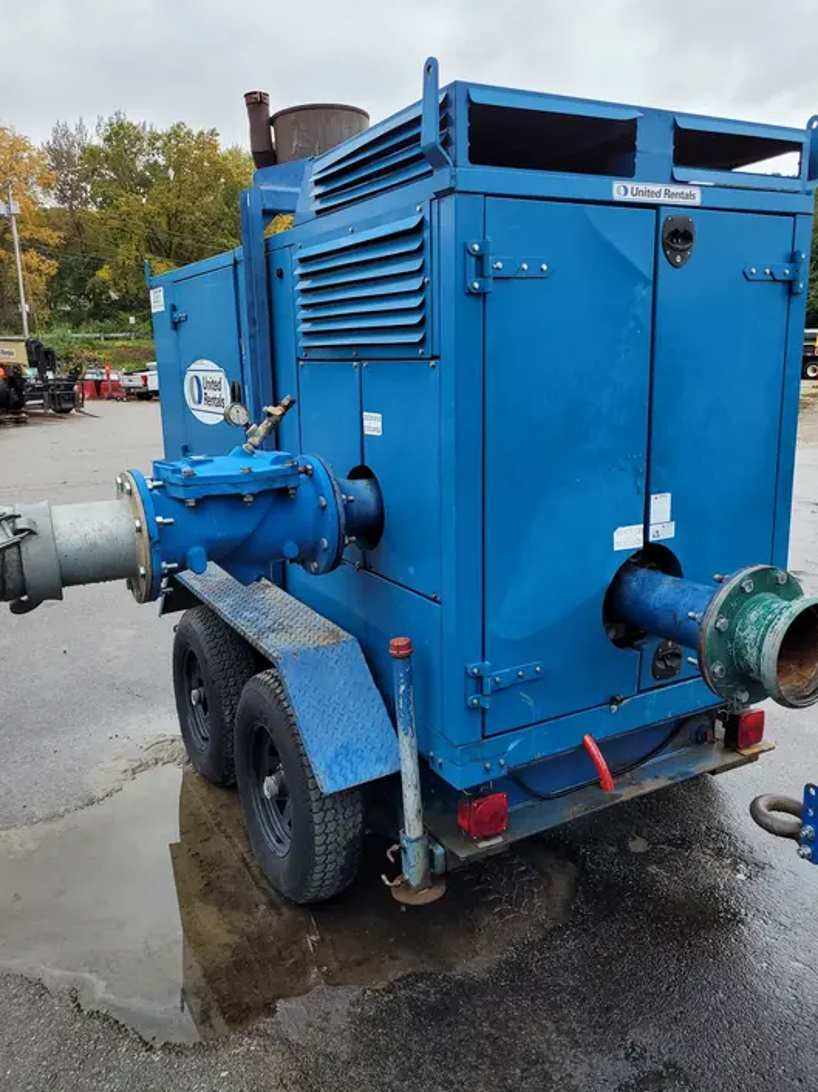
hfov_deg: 51.3
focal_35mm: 27
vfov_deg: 65.3
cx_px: 407
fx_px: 851
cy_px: 537
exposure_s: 1/267
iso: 40
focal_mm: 5.4
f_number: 1.8
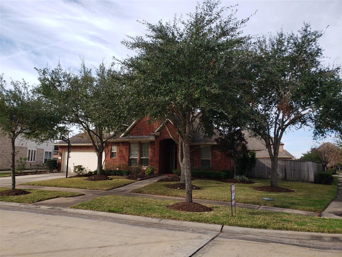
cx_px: 171
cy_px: 128
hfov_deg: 67.3
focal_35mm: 26
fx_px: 257
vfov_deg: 53.1
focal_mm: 4.3
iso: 50
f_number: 2.4
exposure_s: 1/932
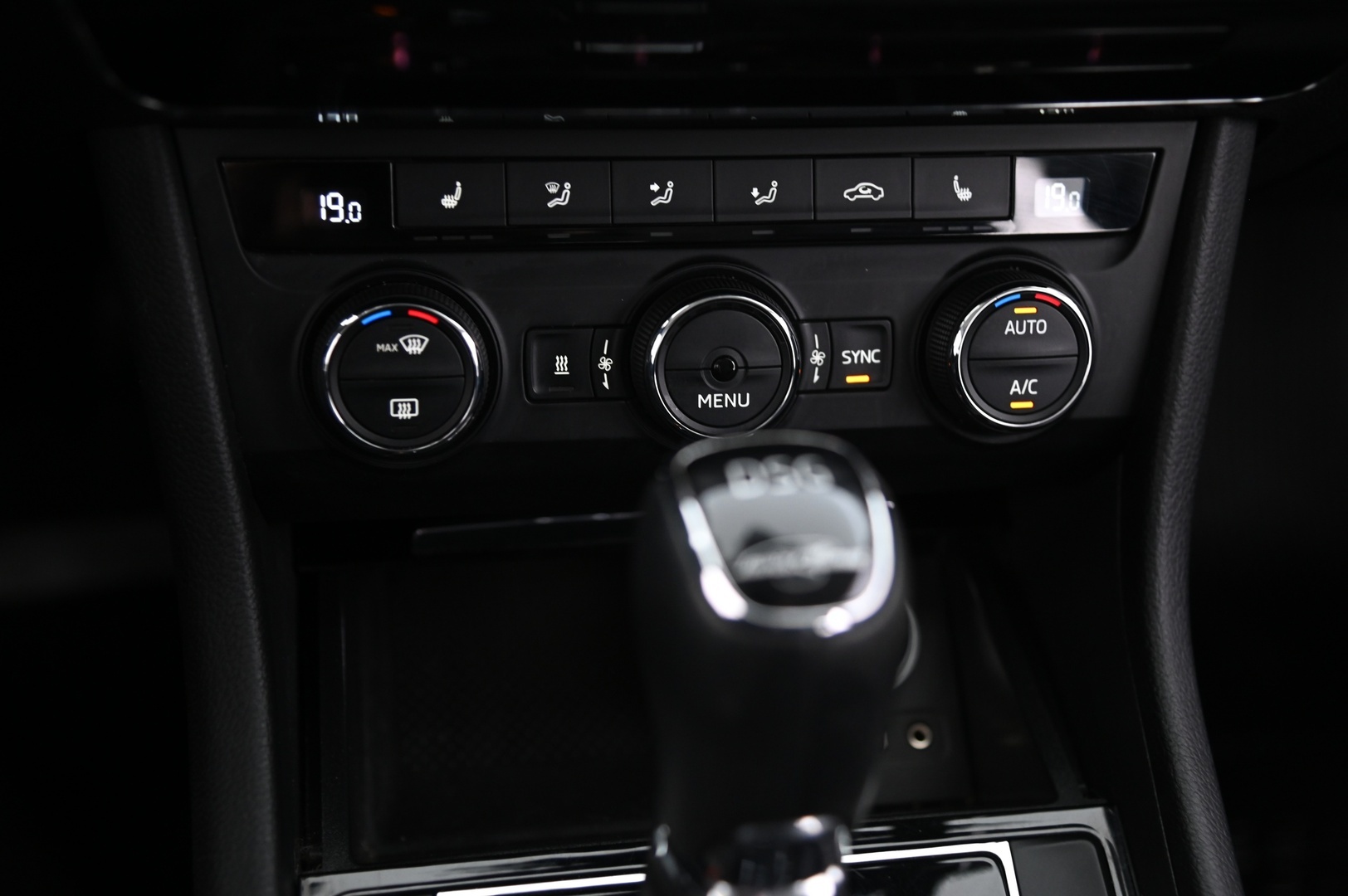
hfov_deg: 41.1
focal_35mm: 48
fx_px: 1796
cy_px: 448
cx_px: 674
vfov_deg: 28.0
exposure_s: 1/10
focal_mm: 48
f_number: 4
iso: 2000
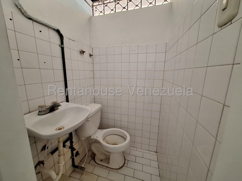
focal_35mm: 13
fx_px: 91
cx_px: 121
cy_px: 90
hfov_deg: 106.2
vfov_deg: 89.9
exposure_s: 1/24
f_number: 2.2
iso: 160
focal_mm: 1.74
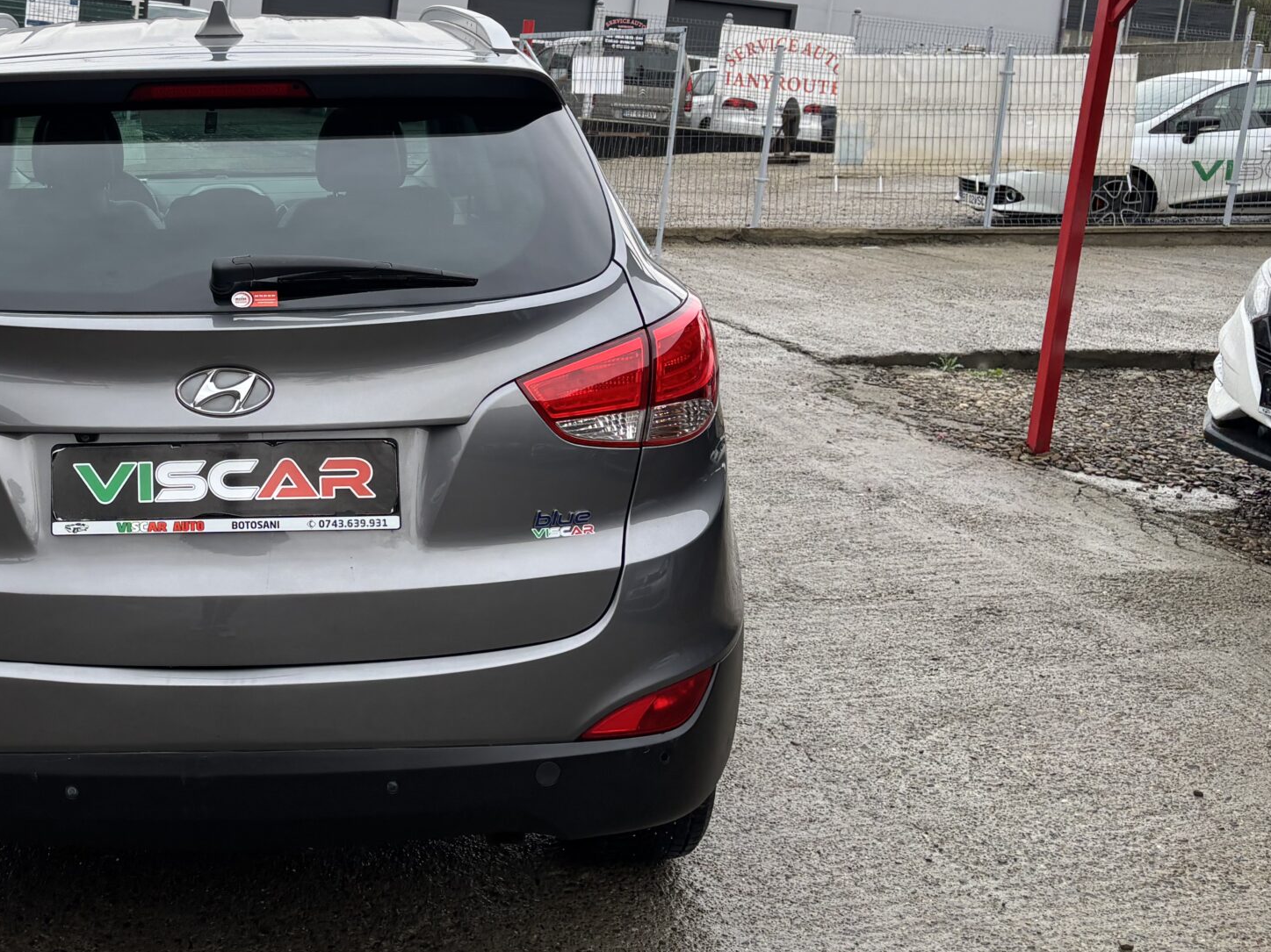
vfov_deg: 31.2
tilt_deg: -4.9
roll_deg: -5.5
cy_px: 298
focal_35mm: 46
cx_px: 207
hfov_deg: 39.2
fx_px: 1689
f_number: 1.6
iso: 40
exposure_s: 1/139
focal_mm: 5.96
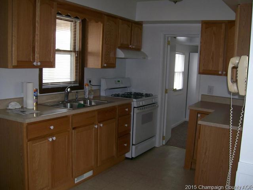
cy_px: 95
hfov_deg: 51.3
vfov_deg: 39.7
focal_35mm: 36
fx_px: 263
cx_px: 126
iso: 80
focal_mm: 6
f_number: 2.7
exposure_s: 1/64
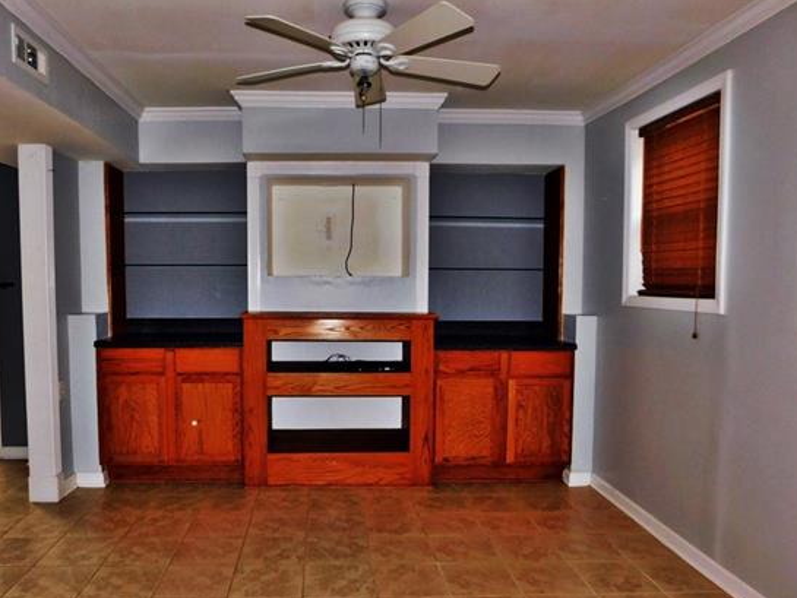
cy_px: 325
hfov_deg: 65.1
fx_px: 622
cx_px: 350
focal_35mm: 27
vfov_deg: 51.3
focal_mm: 4
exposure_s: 1/30
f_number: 3
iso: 200
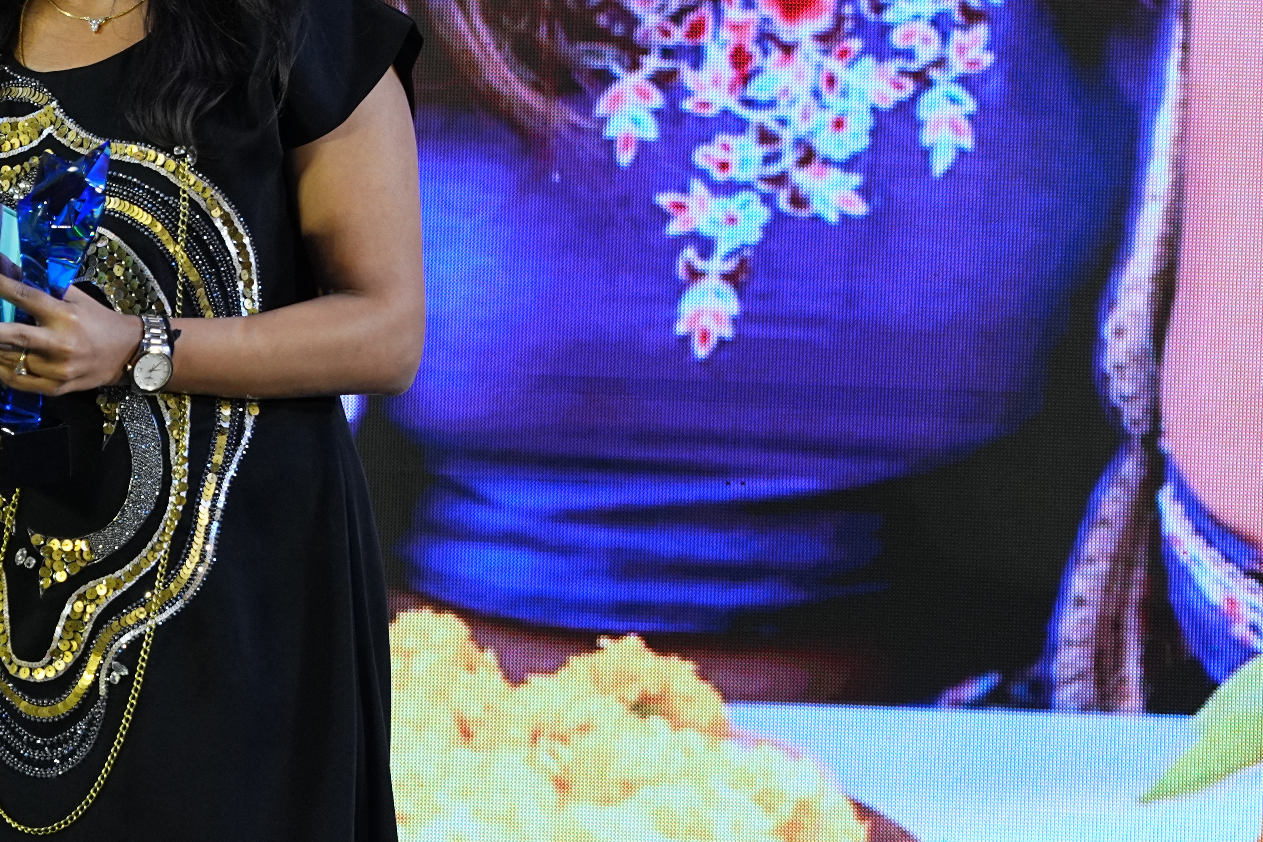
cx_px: -292
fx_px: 20733
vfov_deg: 2.3
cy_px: 524
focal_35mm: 591
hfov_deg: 3.5
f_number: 3.2
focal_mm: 194
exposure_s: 1/200
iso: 640
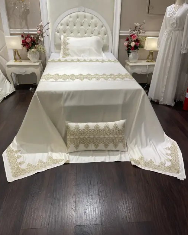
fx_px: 188
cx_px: 95
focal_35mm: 27
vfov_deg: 64.0
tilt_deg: -27.3
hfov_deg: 53.2
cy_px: 111
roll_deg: -0.5
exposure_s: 1/175
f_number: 1.6
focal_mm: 5.1
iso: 32
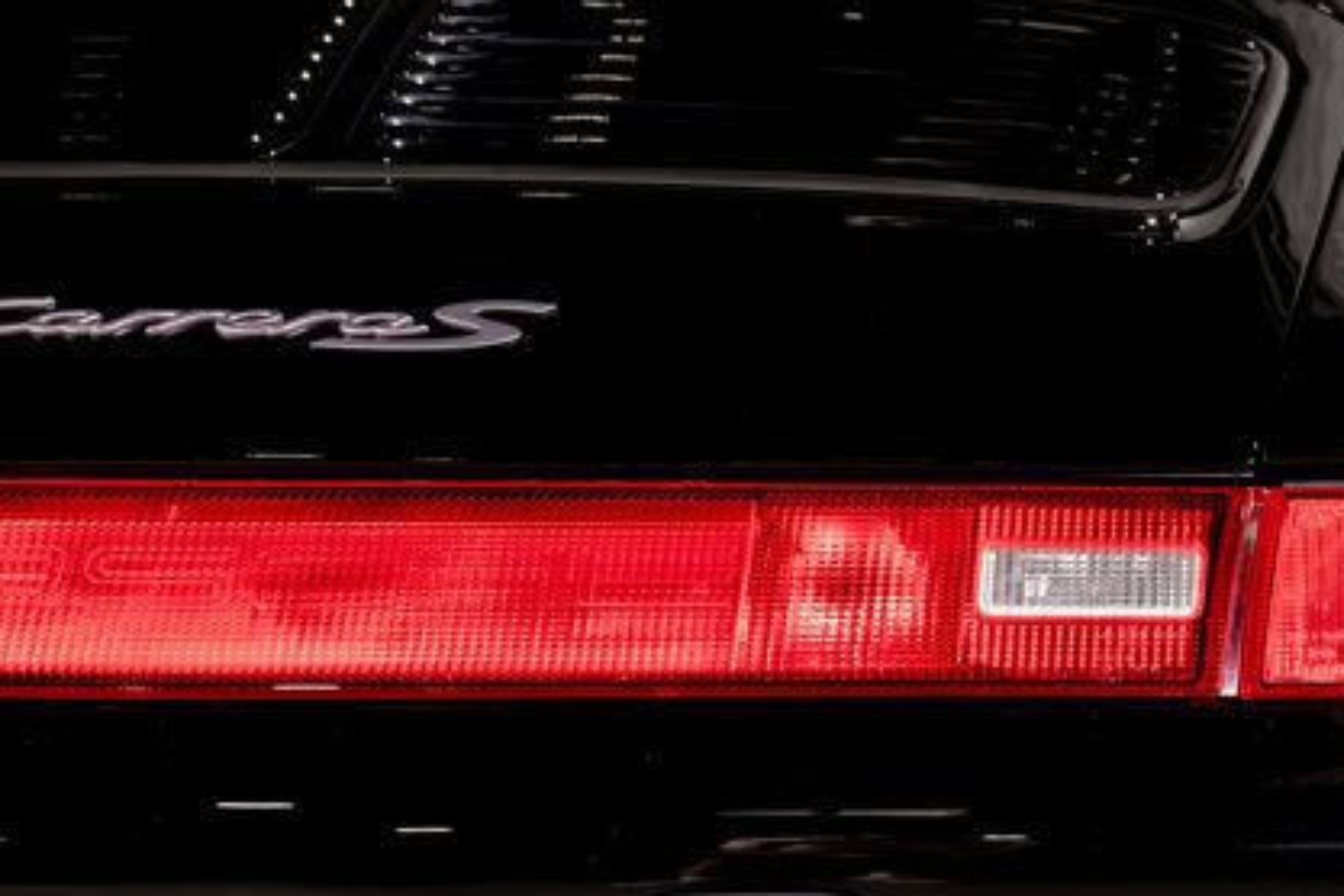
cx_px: 1334
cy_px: 685
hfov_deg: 17.7
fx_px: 4218
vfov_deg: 12.1
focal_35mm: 113
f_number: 4.5
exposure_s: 1/80
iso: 160
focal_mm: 46
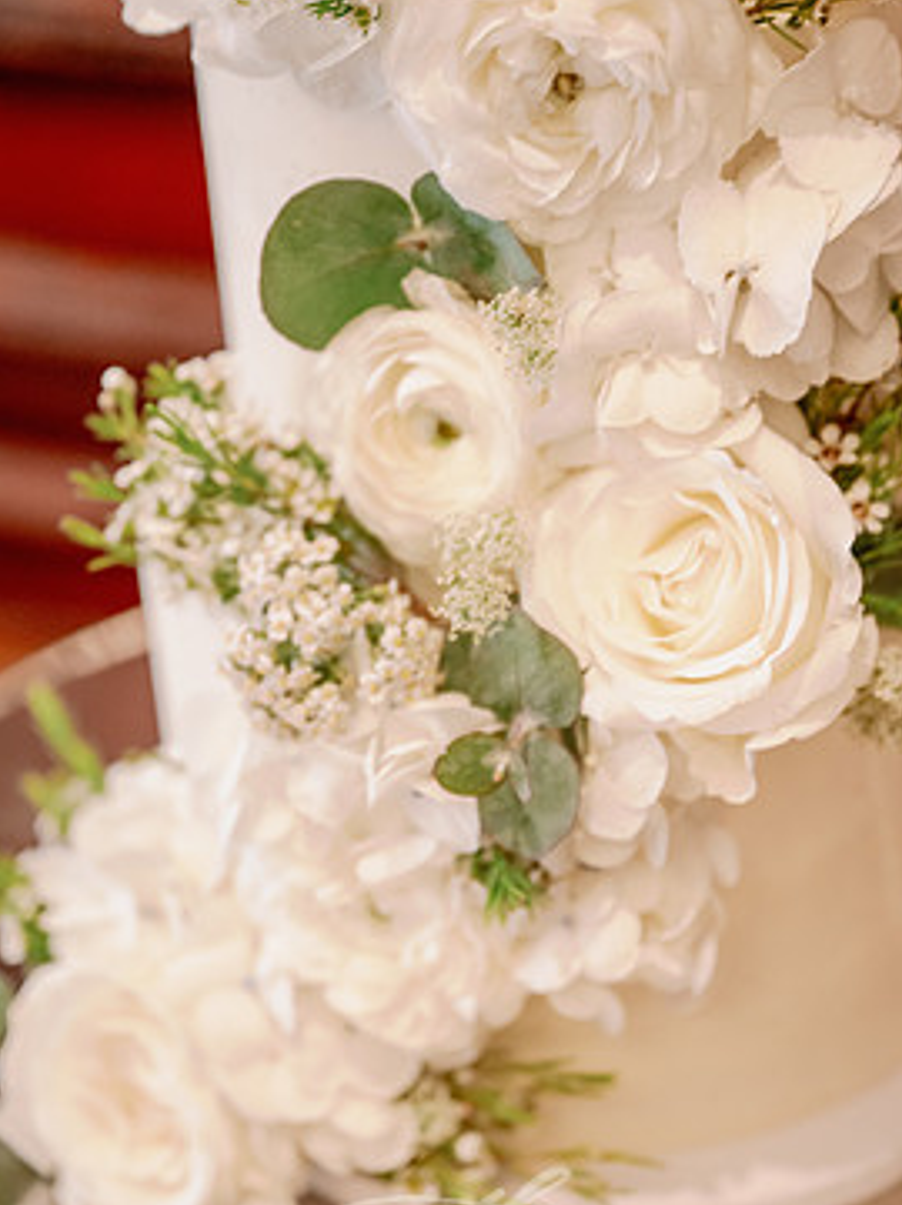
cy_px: 651
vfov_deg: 23.3
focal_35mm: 84
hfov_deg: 17.5
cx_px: 471
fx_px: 2924
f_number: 2.8
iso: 1250
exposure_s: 1/100
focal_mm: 70
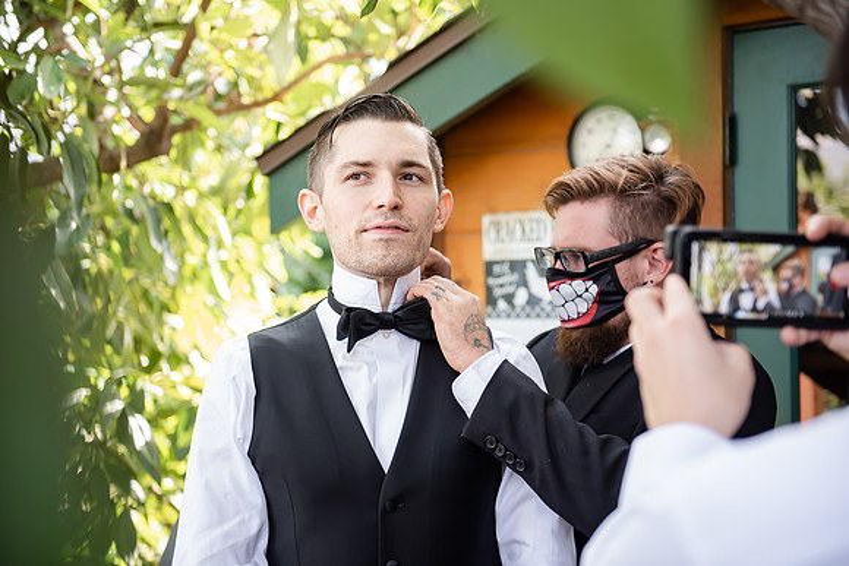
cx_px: 416
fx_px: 1444
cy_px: 277
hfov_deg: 32.8
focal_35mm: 61
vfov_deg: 22.2
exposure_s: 1/400
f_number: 2.8
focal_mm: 60
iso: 640
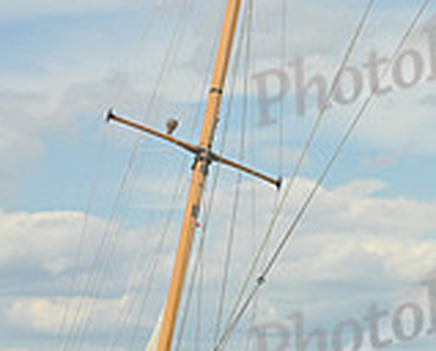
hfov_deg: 7.8
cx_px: 782
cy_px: 413
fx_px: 3092
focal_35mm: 239
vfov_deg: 6.5
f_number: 10
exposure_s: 1/1250
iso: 320
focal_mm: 70
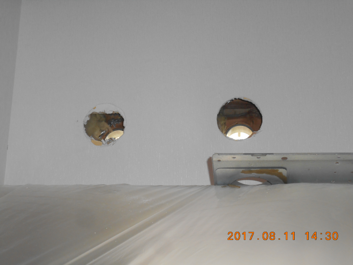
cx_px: 176
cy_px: 132
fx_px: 591
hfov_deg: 33.2
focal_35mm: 58
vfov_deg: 25.2
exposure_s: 1/60
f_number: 4.9
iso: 200
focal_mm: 10
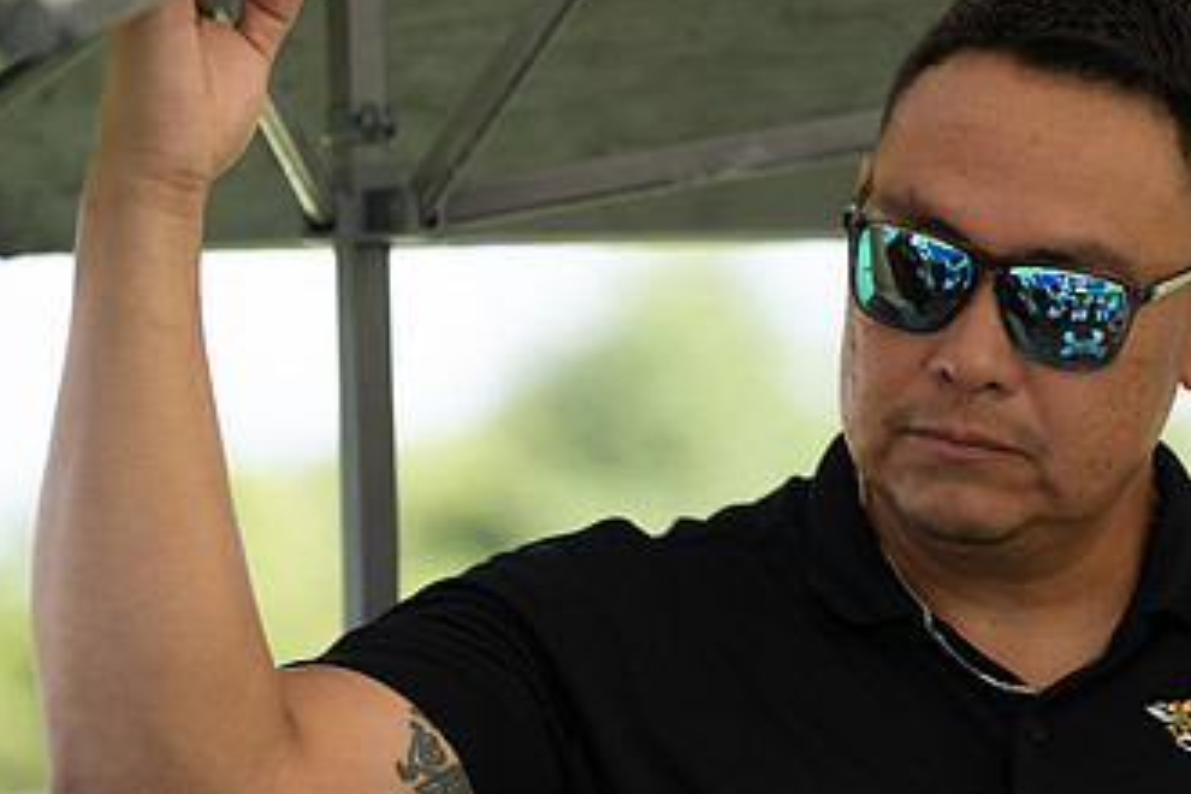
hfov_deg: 9.1
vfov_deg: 6.1
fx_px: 7443
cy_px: 388
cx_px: 1003
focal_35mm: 225
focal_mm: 128
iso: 125
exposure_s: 1/400
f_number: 2.8
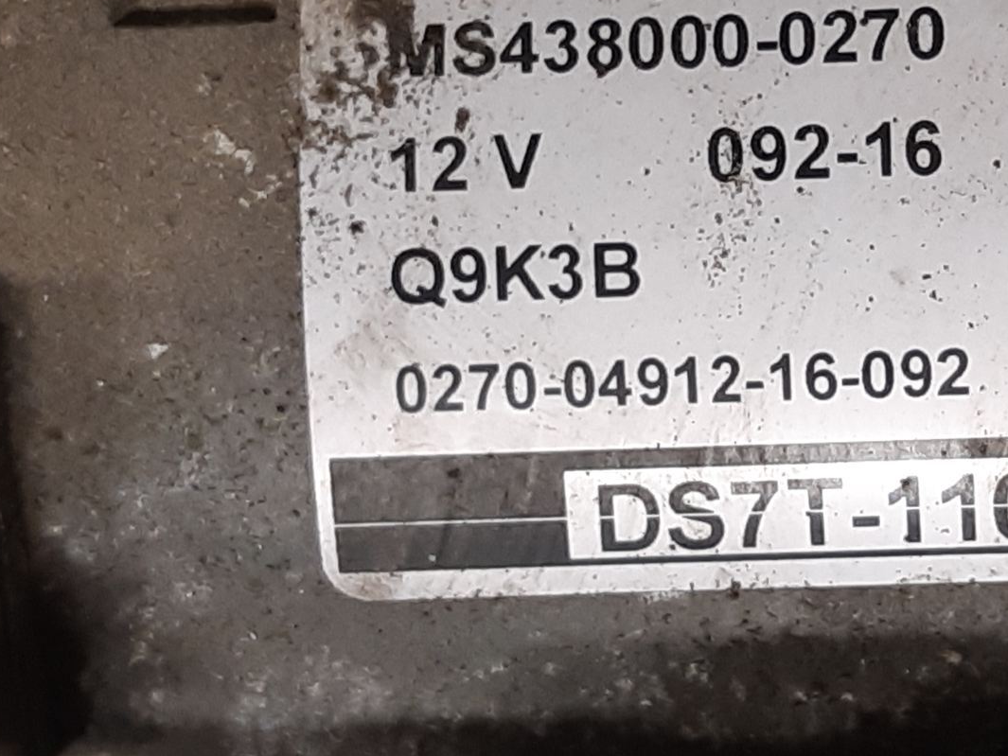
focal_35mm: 50
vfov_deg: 28.6
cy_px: 167
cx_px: 880
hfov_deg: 36.2
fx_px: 1456
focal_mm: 3.93
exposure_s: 1/50
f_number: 1.7
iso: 100
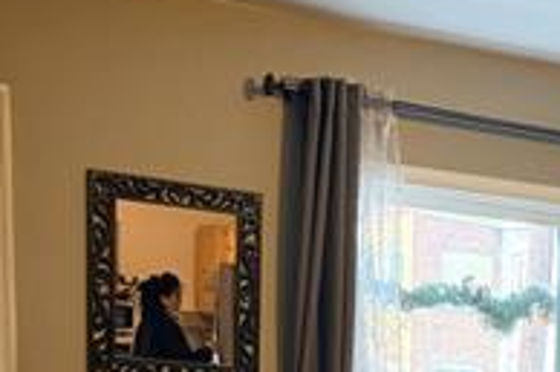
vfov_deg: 12.2
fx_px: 1539
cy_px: 741
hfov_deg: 19.1
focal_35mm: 99
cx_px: 733
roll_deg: -5.3
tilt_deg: -14.6
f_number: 1.78
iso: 250
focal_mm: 6.76
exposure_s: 1/60
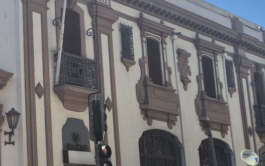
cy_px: 59
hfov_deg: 22.8
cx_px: -60
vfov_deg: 15.7
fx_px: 599
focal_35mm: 83
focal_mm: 5.4
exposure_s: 1/1700
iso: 25
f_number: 1.8
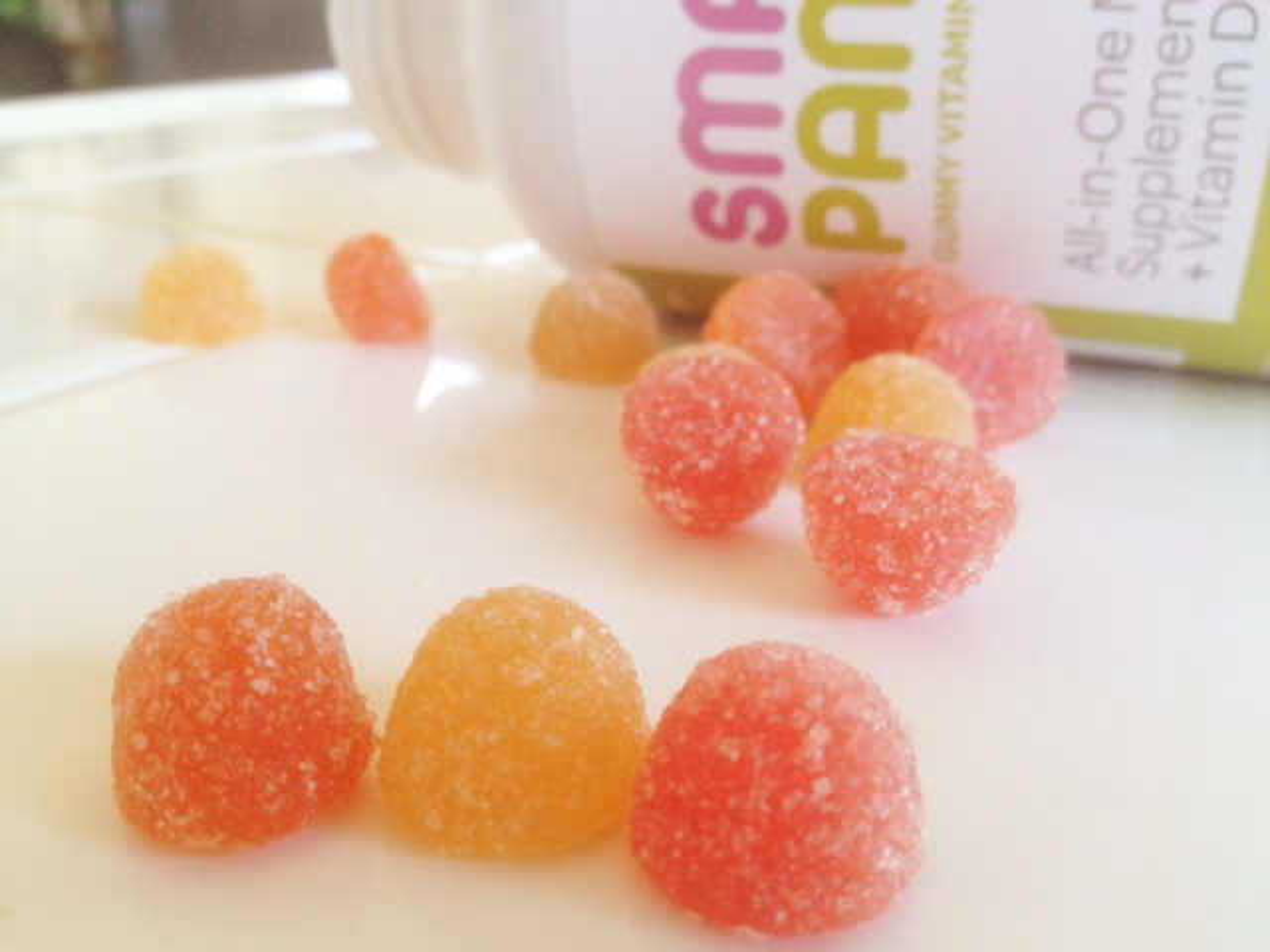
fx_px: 1284
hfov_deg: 52.6
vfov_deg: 40.7
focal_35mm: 35
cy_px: 476
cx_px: 635
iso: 80
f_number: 2.4
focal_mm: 4.28
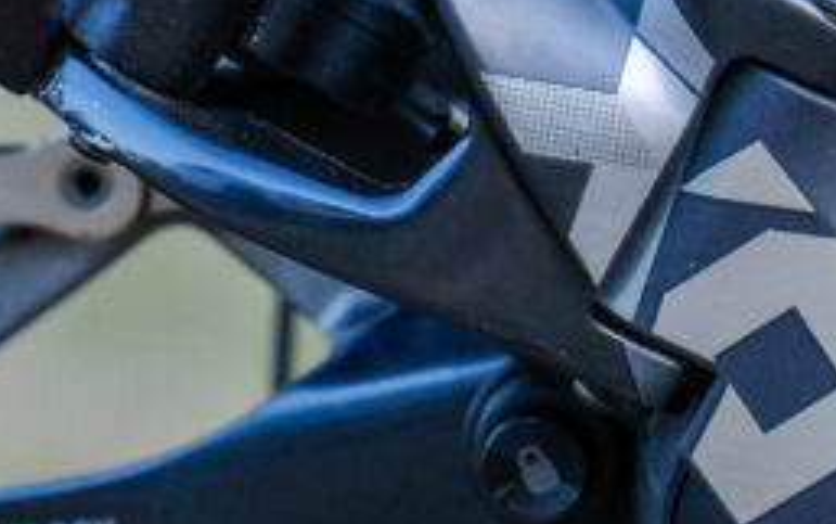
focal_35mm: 1402
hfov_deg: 1.5
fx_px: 31964
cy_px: 142
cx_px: 192
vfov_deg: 0.9
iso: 1250
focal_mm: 230
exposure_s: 1/125
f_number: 6.7
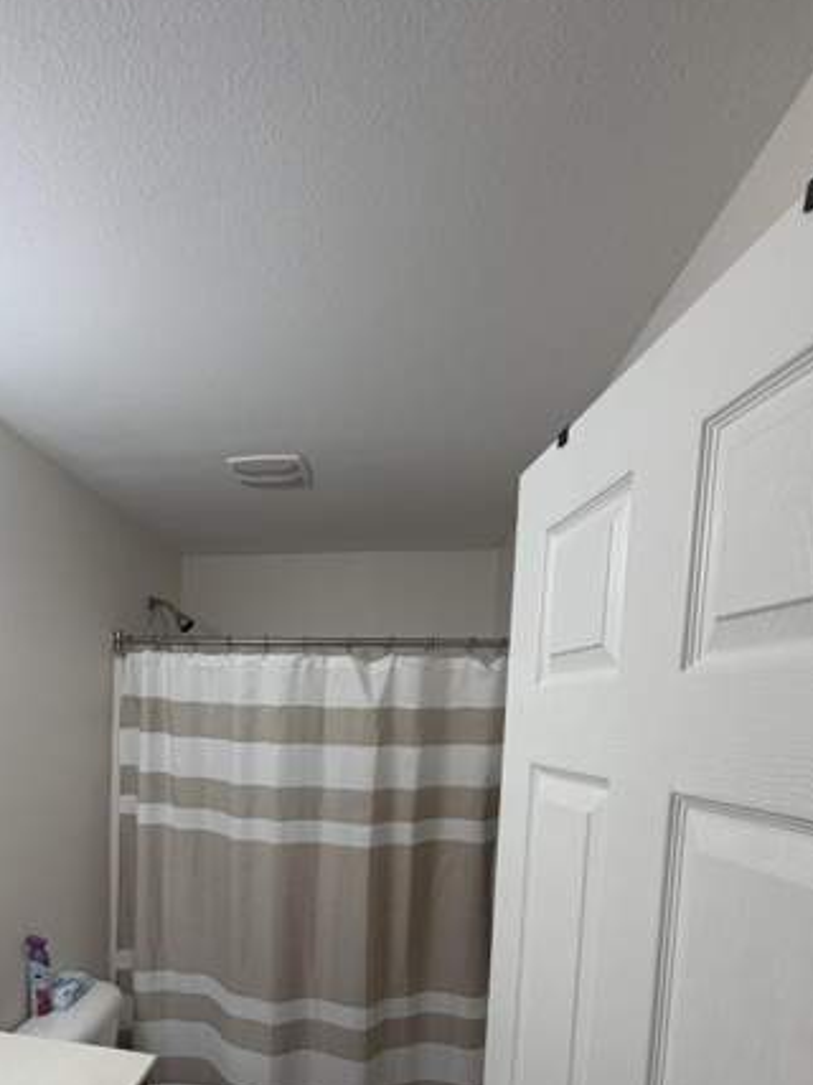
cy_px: 775
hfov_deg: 61.7
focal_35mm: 21
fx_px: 658
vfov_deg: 74.9
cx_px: 262
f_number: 2.2
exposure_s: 1/120
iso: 100
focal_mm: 2.22
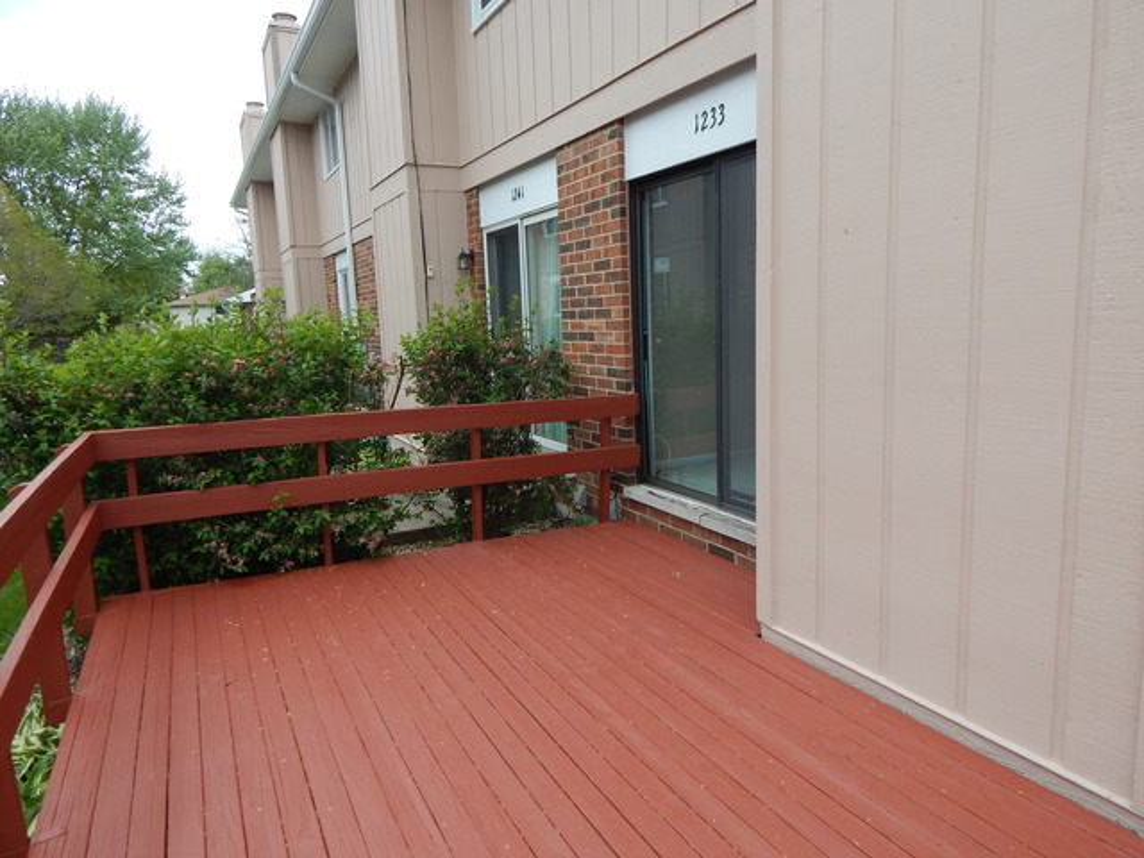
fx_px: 727
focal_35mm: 22
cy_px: 429
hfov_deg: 76.4
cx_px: 572
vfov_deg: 61.1
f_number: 3
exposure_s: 1/400
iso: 125
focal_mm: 4
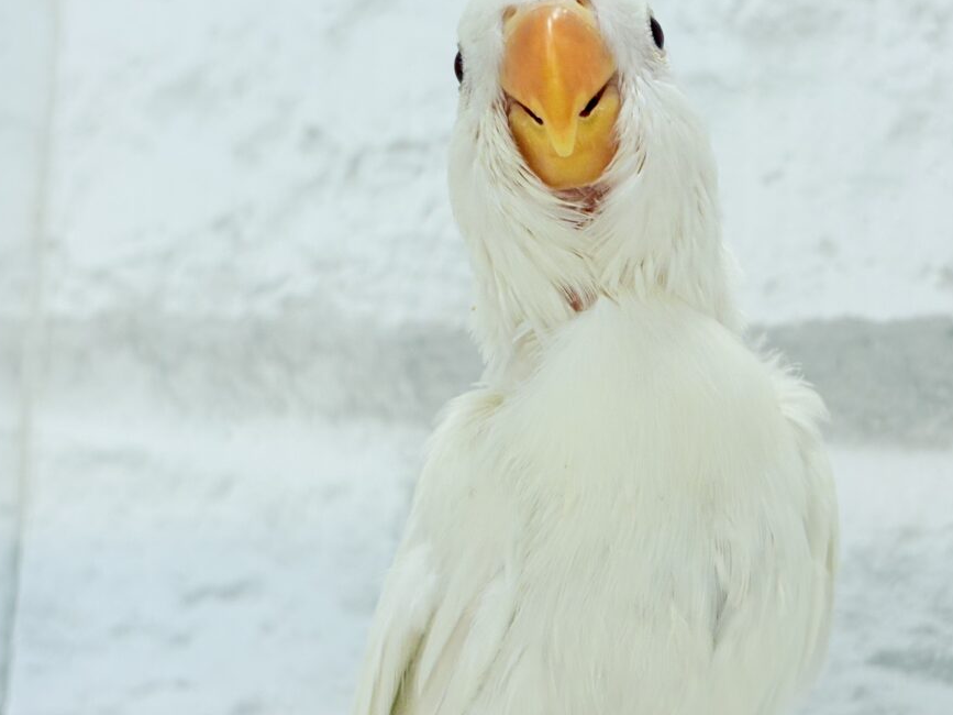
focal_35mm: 72
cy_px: 348
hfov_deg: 27.0
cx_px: 591
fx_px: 1982
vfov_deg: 20.4
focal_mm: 5.96
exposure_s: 1/100
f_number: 1.6
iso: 50
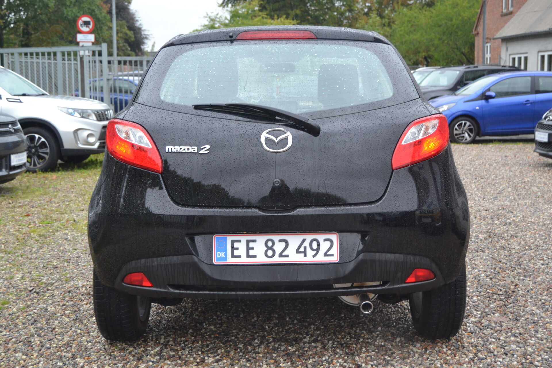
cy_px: 184
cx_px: 276
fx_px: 782
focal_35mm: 51
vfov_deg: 26.5
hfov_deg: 38.9
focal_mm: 34
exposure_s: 1/80
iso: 400
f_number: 4.5
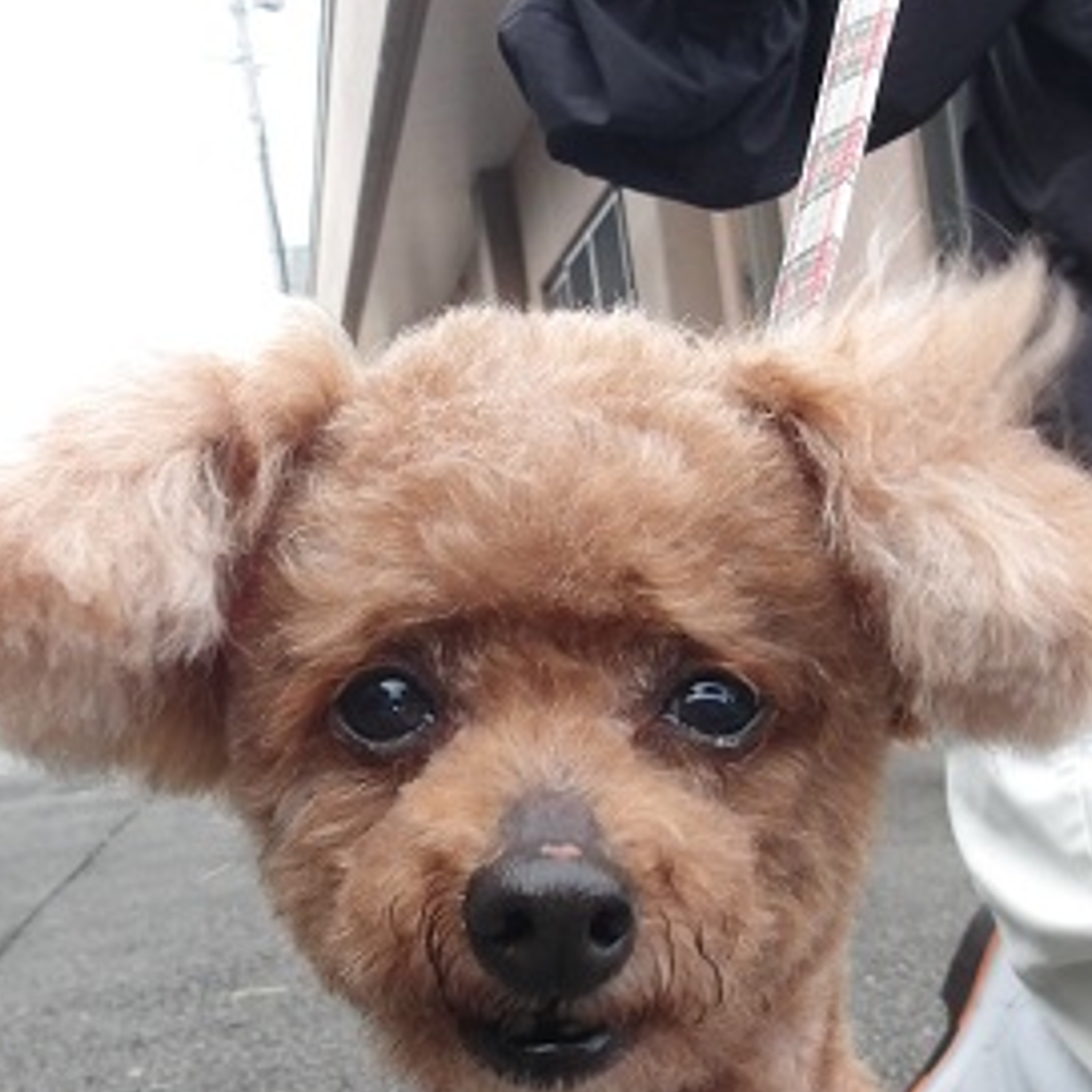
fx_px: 2034
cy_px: 797
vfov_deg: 29.6
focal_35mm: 57
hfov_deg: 30.0
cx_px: 474
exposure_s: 1/60
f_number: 10.4
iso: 211
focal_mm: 4.9
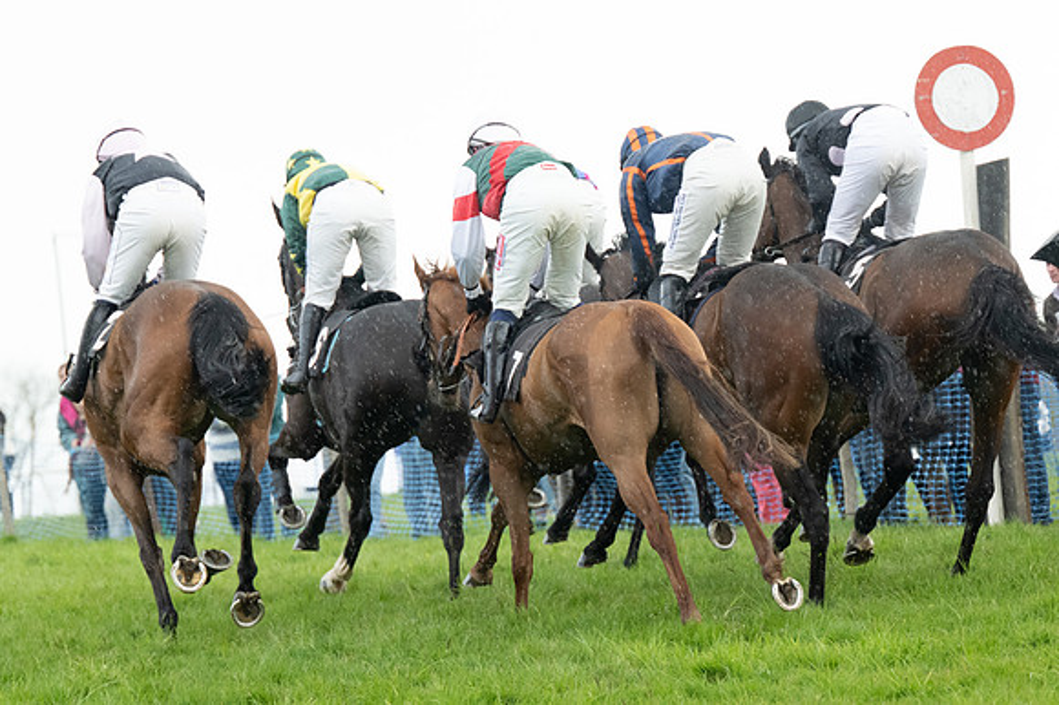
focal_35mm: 187
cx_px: 530
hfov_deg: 11.0
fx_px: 5498
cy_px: 352
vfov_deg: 7.3
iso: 2000
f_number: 4
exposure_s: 1/640
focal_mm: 125
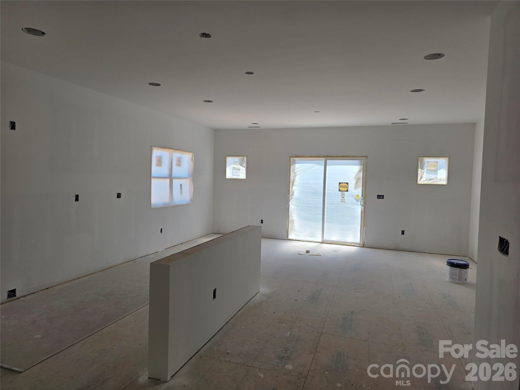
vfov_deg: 58.9
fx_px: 346
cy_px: 195
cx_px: 260
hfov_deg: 73.9
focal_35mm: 23
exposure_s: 1/1406
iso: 80
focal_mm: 6.3
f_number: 1.7
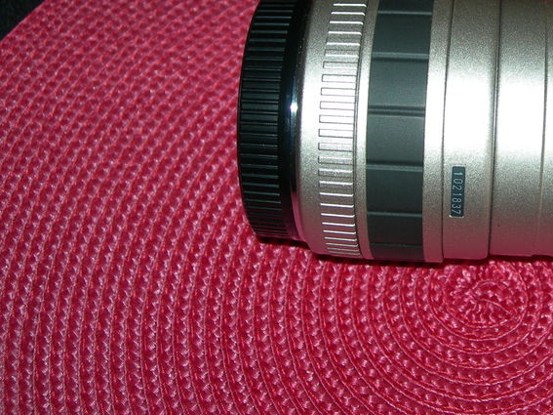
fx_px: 1070
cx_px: 450
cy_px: 108
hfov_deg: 28.3
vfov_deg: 21.7
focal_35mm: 67
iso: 50
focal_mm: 7.8
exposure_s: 1/60.1
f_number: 2.8
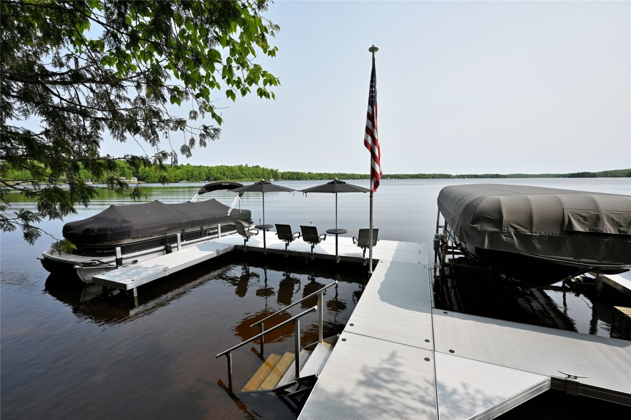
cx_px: 316
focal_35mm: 15
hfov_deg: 100.4
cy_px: 210
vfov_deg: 77.3
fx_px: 263
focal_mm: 15
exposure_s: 1/1600
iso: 250
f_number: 5.6
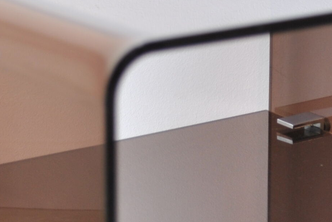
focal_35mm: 202
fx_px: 1865
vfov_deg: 6.8
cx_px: 280
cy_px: 119
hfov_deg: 10.1
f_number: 4.8
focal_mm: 32
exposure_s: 1/50
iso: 100
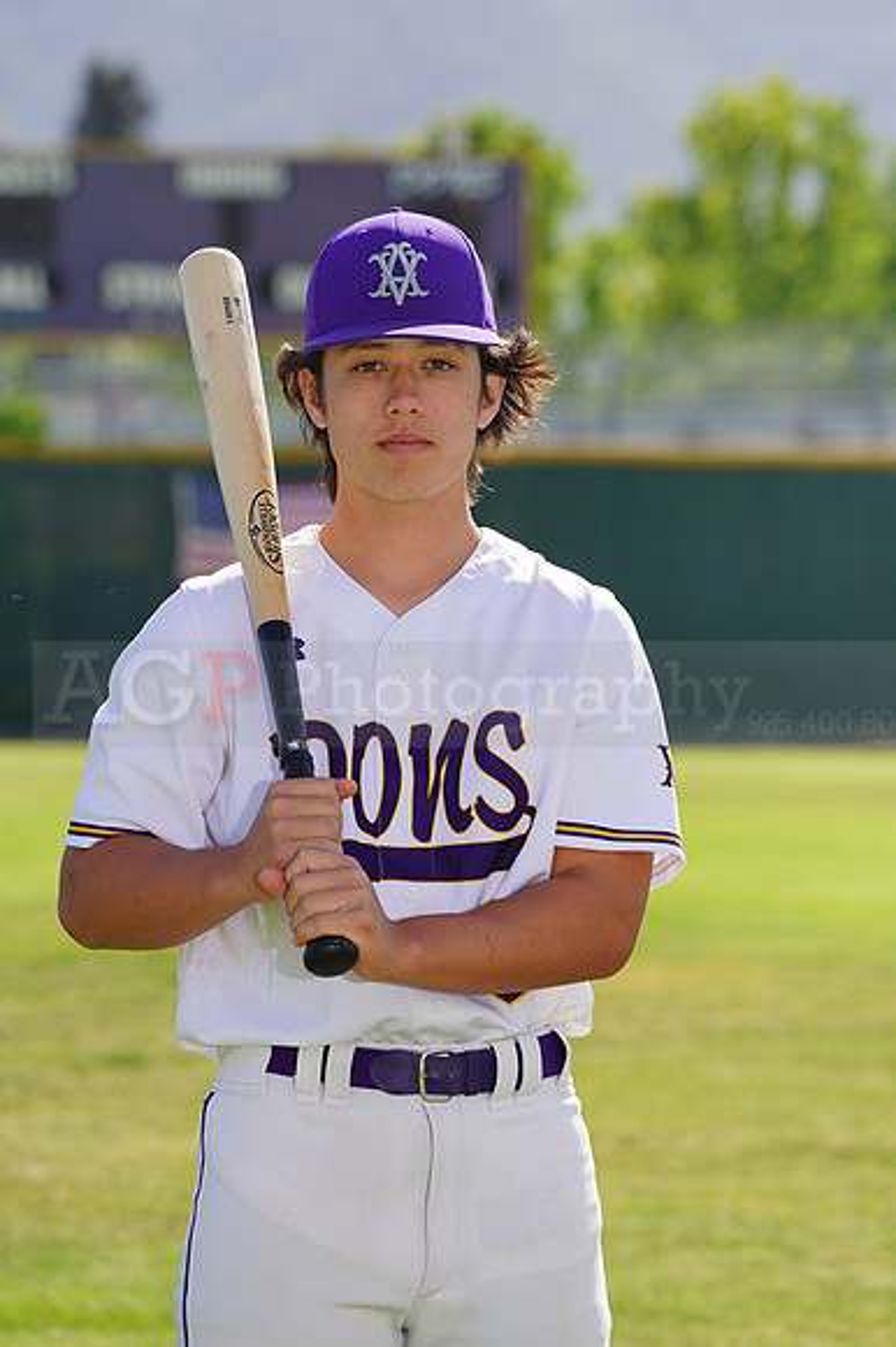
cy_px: 674
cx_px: 448
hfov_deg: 6.2
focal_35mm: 221
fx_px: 8260
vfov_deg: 9.3
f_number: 8
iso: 100
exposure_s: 1/250
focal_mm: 221
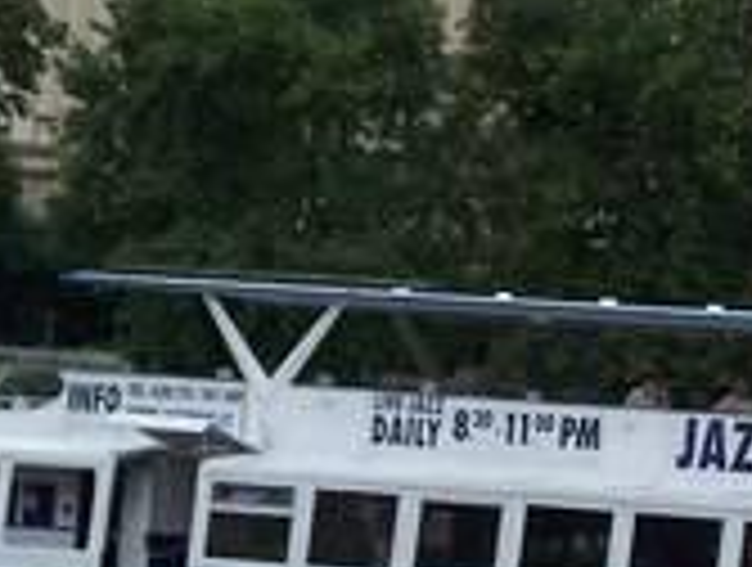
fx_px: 9405
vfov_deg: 3.4
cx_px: 815
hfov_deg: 4.6
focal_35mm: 432
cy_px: 702
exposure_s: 1/320
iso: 64
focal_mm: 23.9
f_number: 3.6
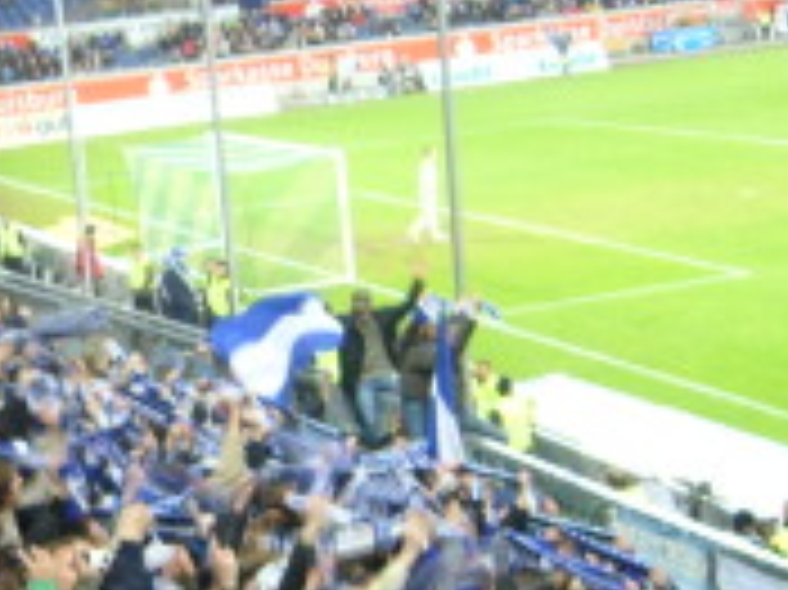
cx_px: -23
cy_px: 403
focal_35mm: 100
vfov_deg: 14.7
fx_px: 2275
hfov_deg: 19.0
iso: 125
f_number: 2.8
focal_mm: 5.8
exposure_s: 1/15
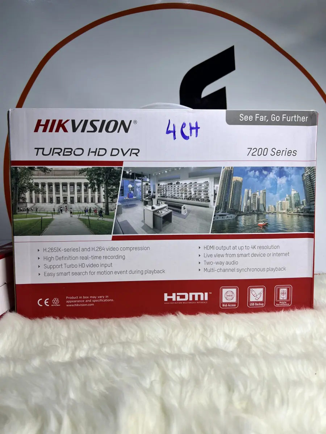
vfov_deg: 67.3
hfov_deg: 53.1
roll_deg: +0.1
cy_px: 217
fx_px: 326
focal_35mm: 26
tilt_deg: -4.0
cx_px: 163
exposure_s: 1/208
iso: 40
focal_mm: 5.7
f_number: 1.5
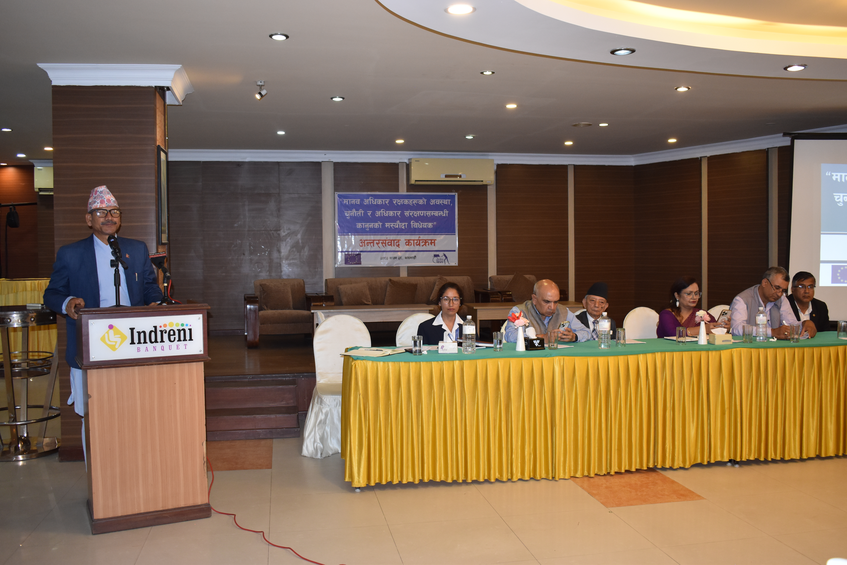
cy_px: 282
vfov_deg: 40.0
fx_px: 776
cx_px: 424
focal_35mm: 33
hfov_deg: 57.2
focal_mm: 22
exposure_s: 1/60
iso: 900
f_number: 3.8
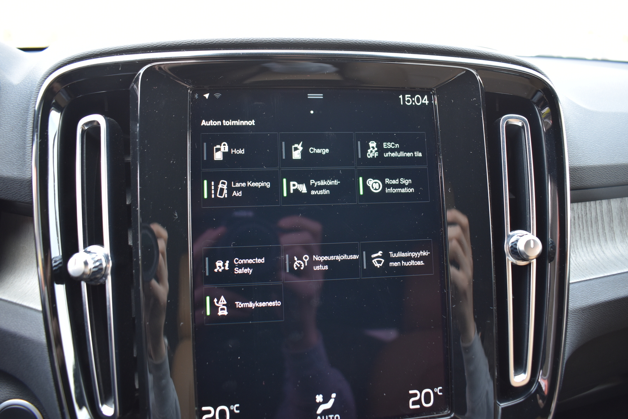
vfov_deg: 47.9
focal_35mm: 27
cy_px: 210
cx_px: 314
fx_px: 471
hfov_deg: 67.4
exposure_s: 1/60
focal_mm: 18
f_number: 4
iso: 400
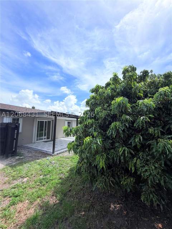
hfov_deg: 85.7
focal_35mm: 14
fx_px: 93
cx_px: 86
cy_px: 114
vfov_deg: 102.1
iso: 20
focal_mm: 2.22
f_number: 2.2
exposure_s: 1/1259
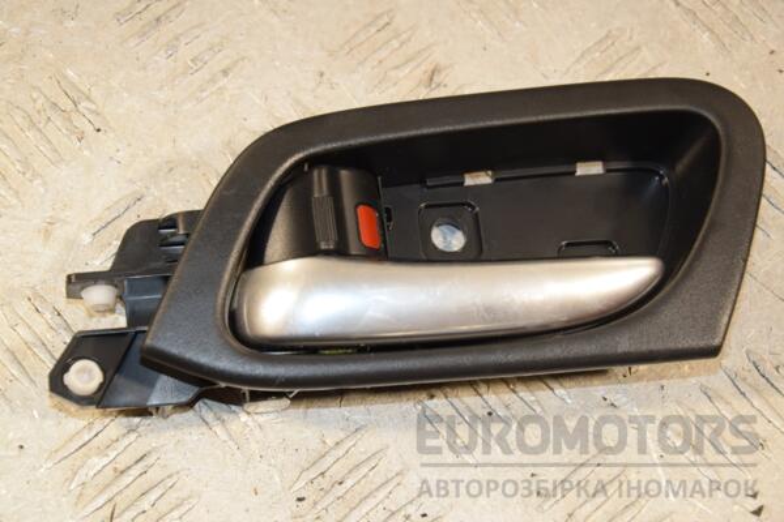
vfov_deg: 13.0
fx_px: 2286
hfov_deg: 19.5
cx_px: 392
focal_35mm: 105
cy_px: 261
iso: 800
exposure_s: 1/200
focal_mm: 70
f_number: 7.1
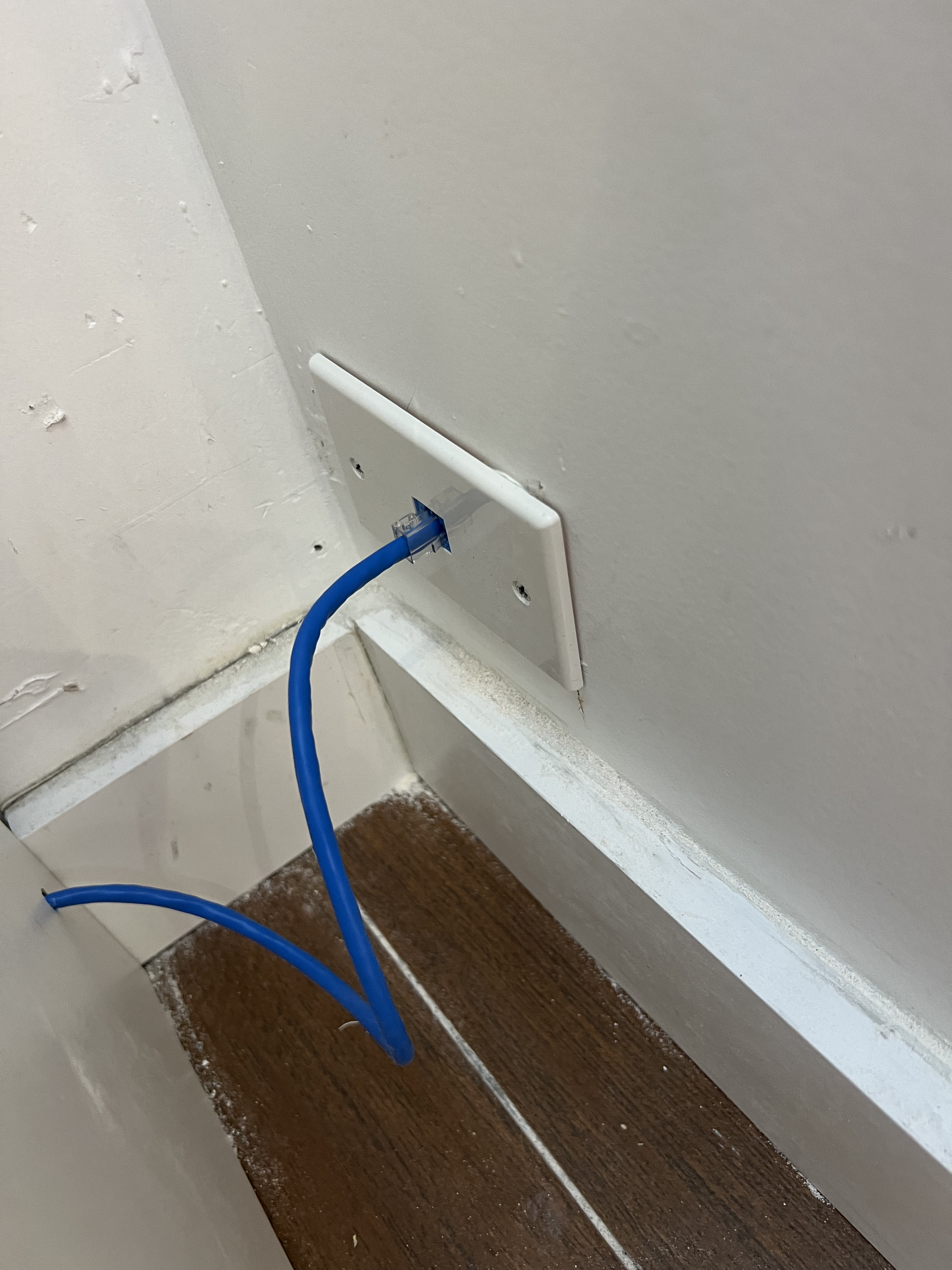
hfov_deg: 53.1
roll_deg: +18.4
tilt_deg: -44.2
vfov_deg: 67.3
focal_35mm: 26
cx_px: 476
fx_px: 953
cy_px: 635
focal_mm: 5.7
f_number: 1.5
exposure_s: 1/60
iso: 160
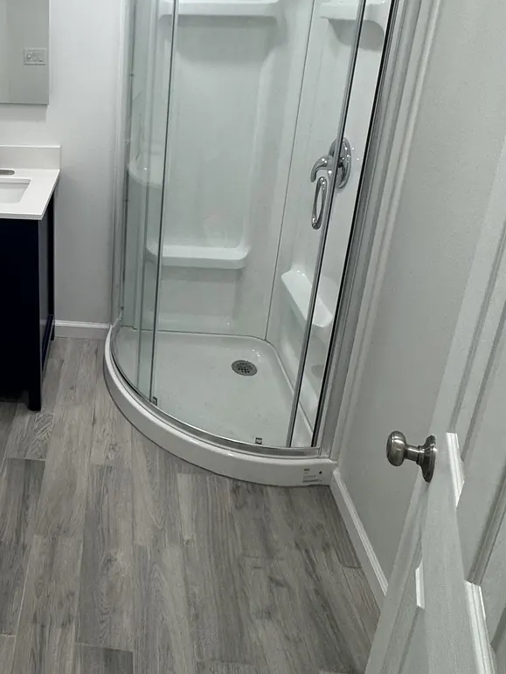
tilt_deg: -19.1
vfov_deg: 59.3
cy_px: 192
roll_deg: +0.6
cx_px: 70
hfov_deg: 44.7
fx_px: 565
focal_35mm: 29
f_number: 2.2
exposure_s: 1/120
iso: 125
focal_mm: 2.22
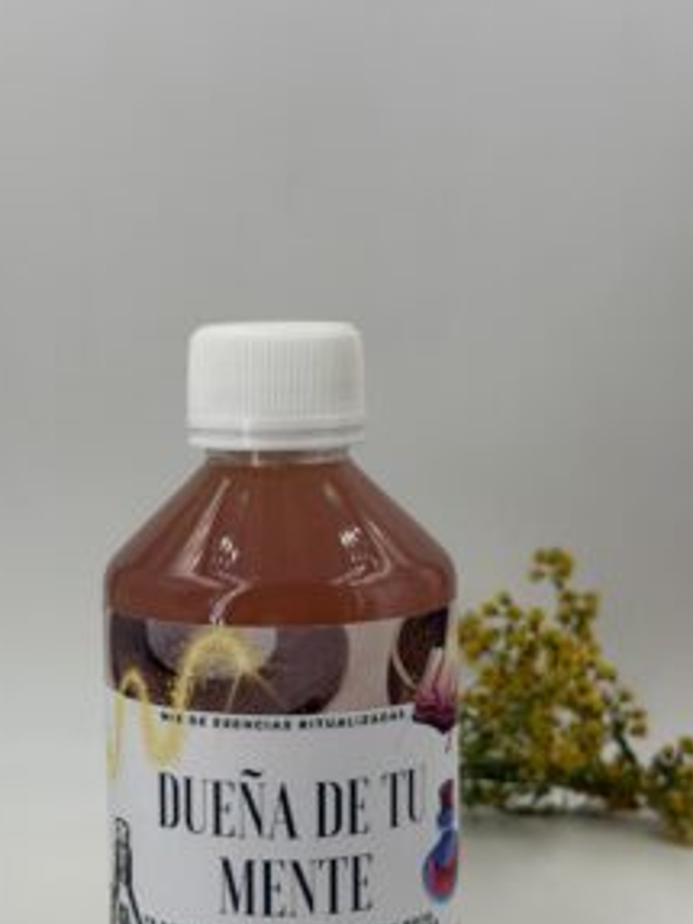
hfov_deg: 21.9
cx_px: 280
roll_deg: -0.8
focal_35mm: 67
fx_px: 1790
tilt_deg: -6.4
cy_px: 522
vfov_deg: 29.0
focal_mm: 6.76
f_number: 1.78
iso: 64
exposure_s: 1/2146
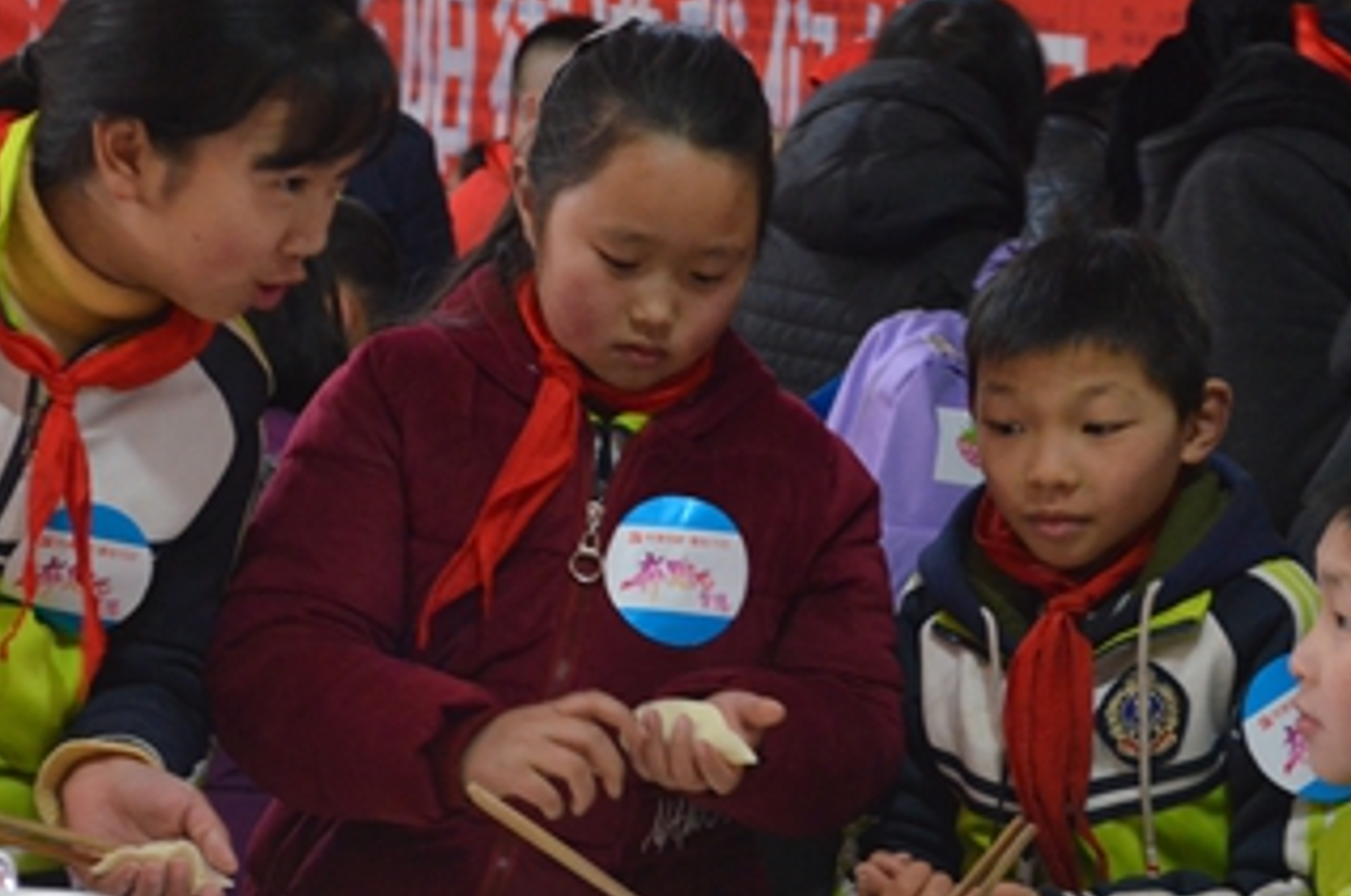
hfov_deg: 20.6
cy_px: 614
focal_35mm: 99
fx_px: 3710
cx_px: 535
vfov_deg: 13.8
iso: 3200
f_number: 5.3
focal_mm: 42
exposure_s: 1/20
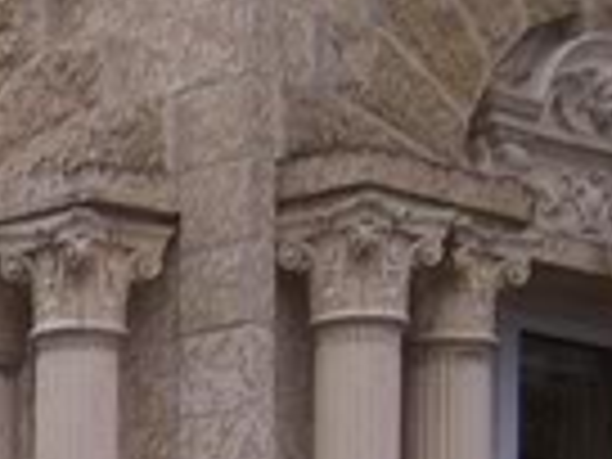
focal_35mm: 179
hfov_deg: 10.0
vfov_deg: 7.8
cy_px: 1035
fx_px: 3165
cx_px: -698
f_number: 2.8
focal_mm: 6.3
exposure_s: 1/60
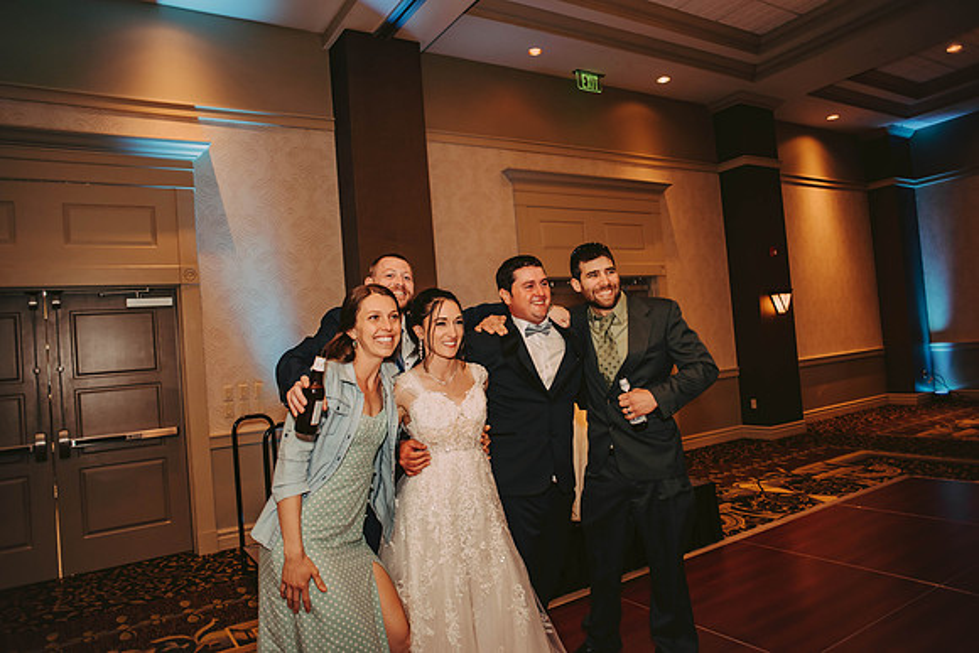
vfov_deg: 53.2
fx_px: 653
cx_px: 490
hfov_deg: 73.7
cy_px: 326
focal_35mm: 24
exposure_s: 1/125
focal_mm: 24
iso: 800
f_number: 2.8
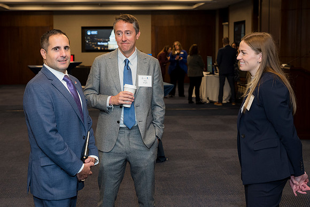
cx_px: 155
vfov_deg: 24.6
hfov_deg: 36.2
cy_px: 104
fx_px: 474
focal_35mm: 55
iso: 1800
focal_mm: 55
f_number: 5
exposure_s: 1/125
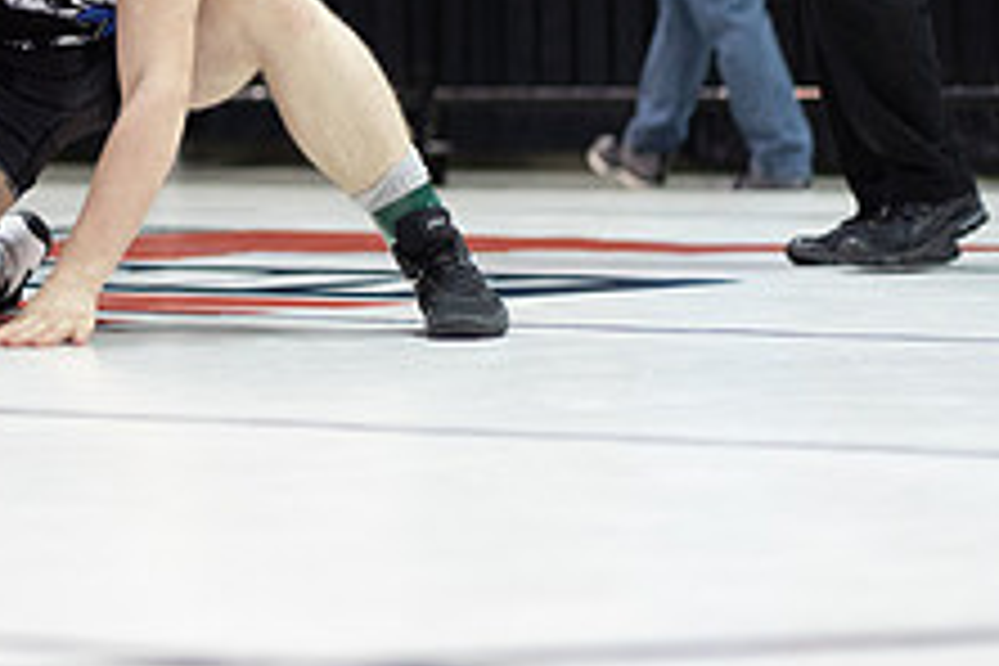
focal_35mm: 222
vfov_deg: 6.2
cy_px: -20
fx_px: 6160
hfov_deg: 9.1
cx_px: -238
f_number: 1.8
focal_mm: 85
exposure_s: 1/500
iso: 1600
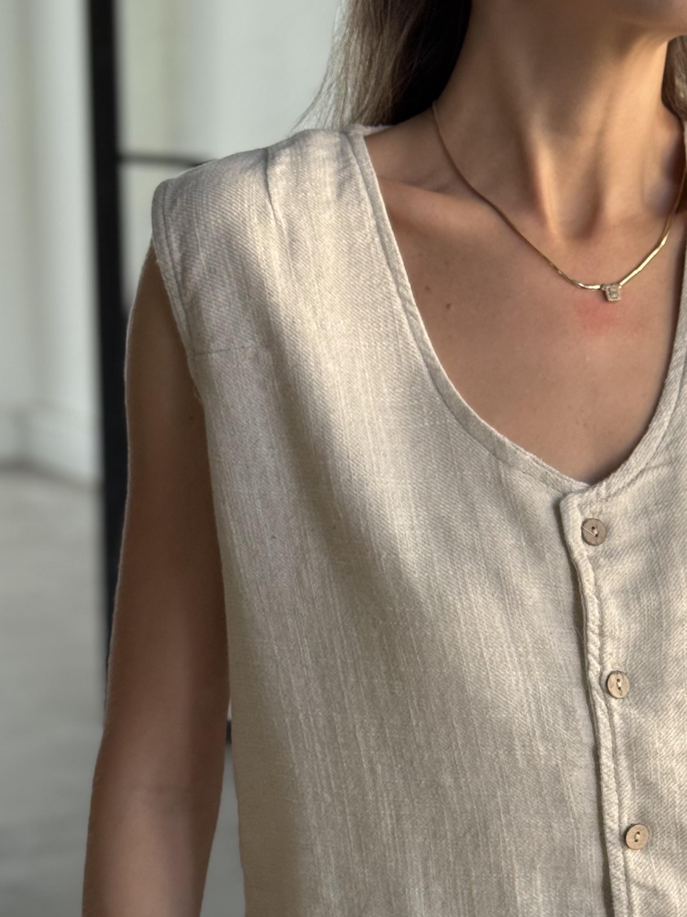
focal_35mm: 87
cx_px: 612
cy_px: 756
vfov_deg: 22.2
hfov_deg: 16.7
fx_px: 2303
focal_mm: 6.76
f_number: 1.78
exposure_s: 1/90
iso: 100
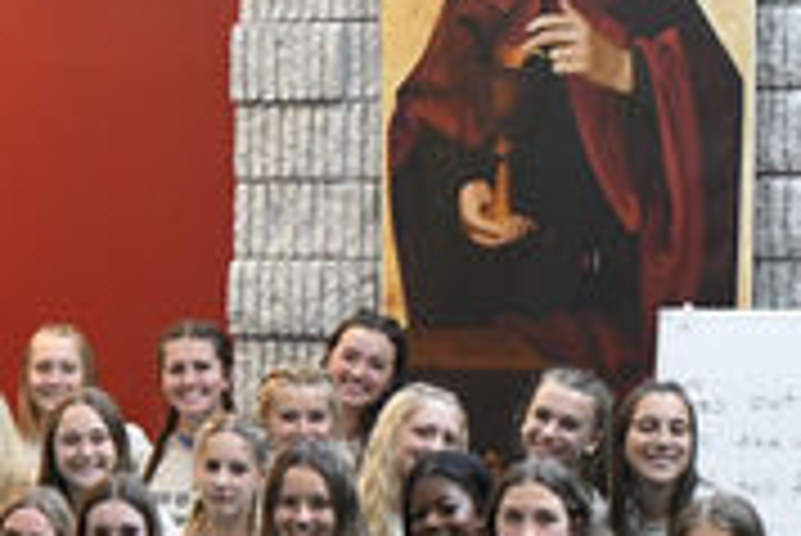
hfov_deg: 8.0
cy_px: 682
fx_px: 5589
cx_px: -432
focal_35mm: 251
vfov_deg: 5.5
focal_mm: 70
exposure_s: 1/50
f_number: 5.6
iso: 5000
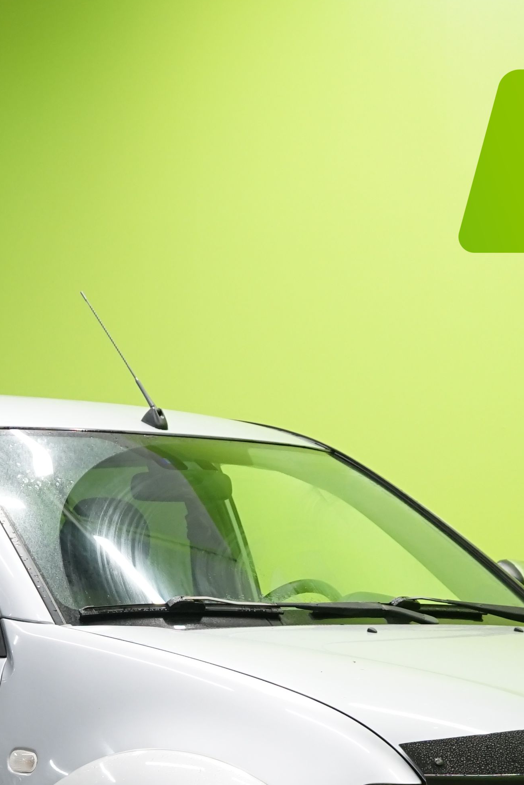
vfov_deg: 19.1
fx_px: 2270
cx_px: 110
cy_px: 783
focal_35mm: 104
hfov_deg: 13.1
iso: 800
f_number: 5
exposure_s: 1/50
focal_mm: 34
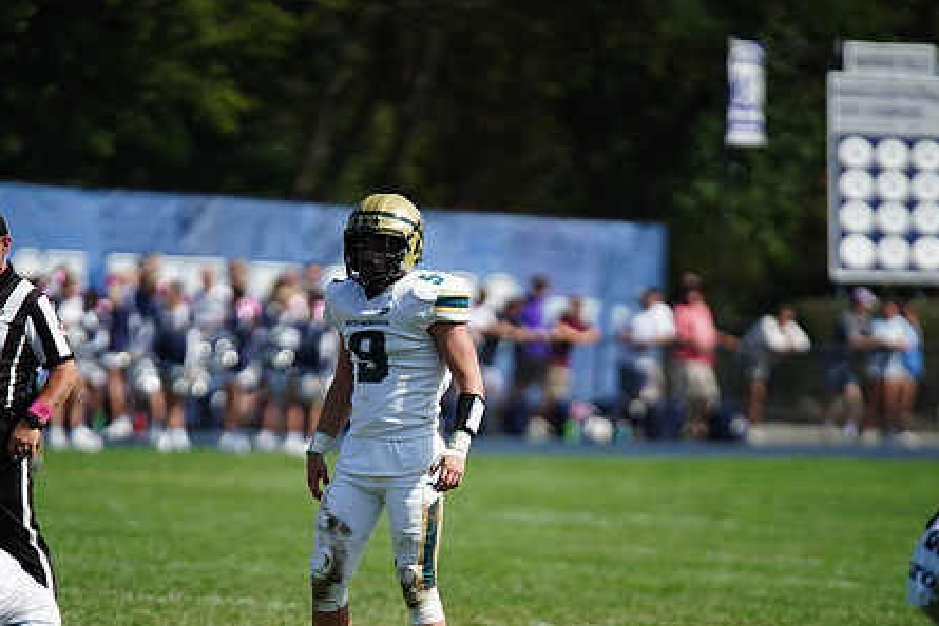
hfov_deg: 5.3
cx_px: 424
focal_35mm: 391
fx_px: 10201
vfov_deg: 3.5
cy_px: 406
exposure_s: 1/5000
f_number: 2.8
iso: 400
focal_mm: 300
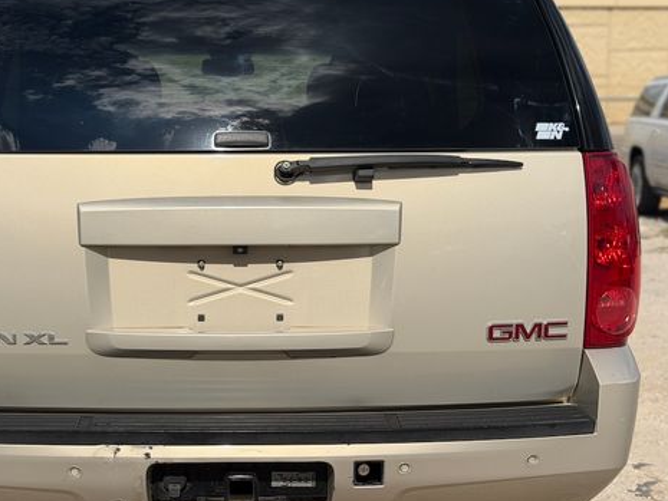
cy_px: 256
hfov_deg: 29.3
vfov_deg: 22.3
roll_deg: +1.5
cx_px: 244
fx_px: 1274
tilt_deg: -8.1
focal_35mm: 66
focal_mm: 6.76
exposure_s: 1/11364
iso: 64
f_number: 1.78
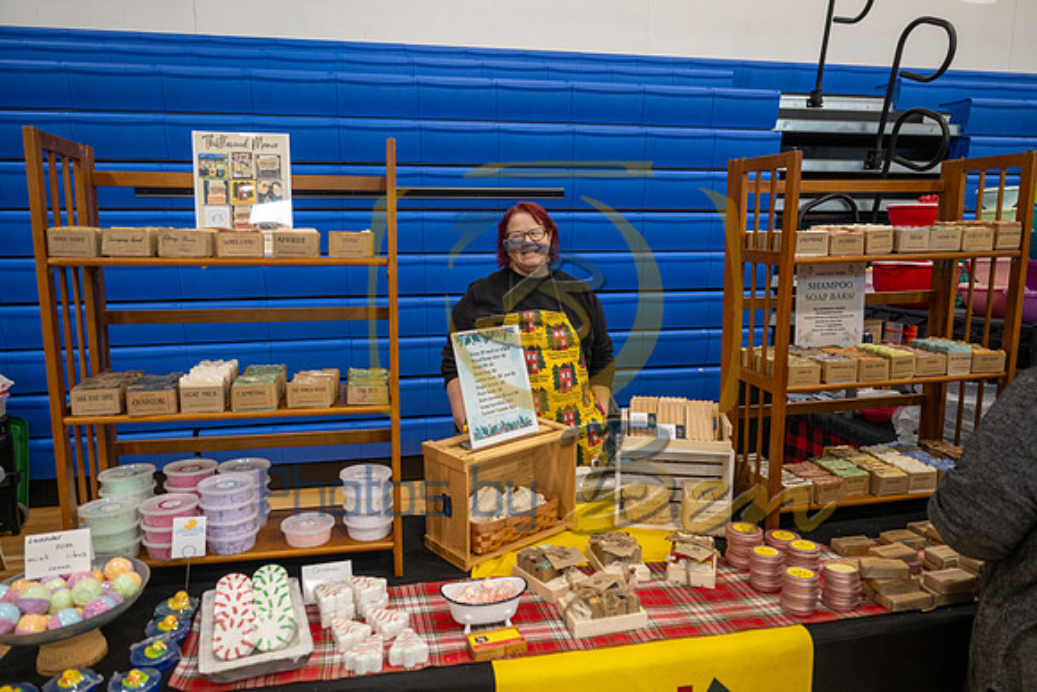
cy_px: 346
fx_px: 691
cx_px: 518
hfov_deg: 73.7
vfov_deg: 53.2
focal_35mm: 24
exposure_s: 1/125
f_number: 3.5
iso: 1250
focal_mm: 24
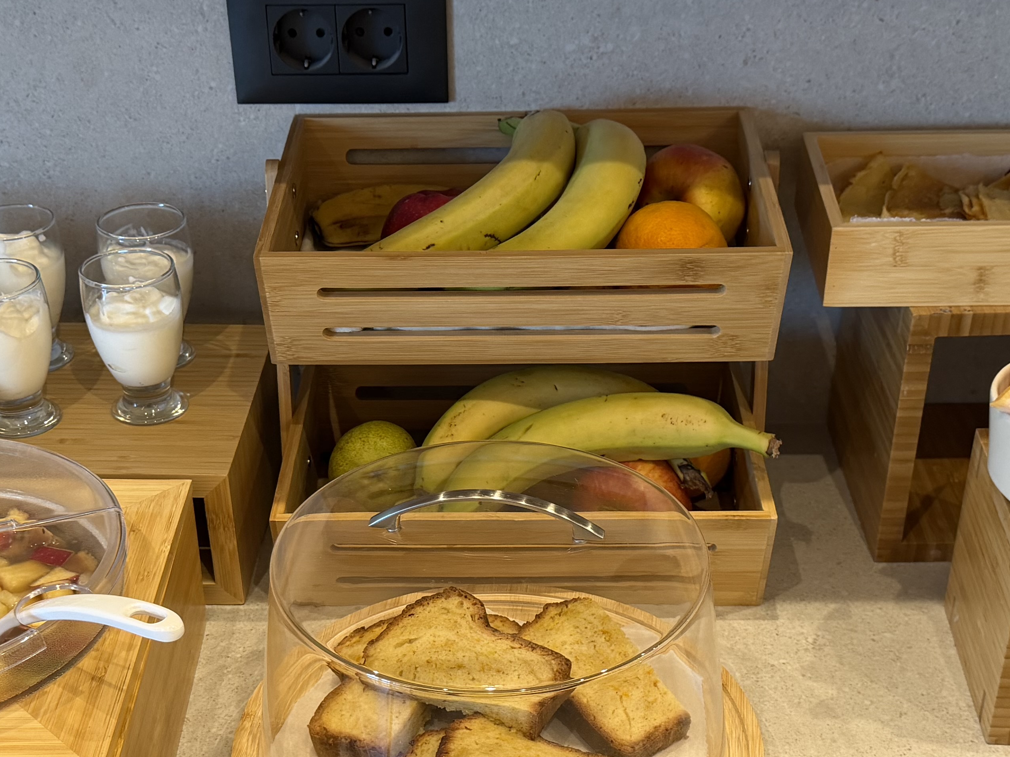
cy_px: 523
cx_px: 466
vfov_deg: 26.8
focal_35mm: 54
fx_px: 1575
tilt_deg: -33.7
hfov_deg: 35.5
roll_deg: +2.3
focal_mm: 6.76
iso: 200
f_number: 1.78
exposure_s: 1/100
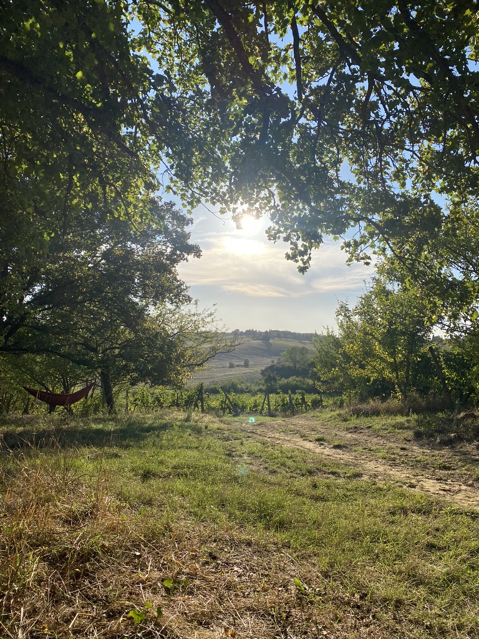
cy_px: 320
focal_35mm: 26
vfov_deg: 67.3
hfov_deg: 53.1
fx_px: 480
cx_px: 240
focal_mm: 4.25
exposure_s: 1/3610
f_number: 1.8
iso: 32
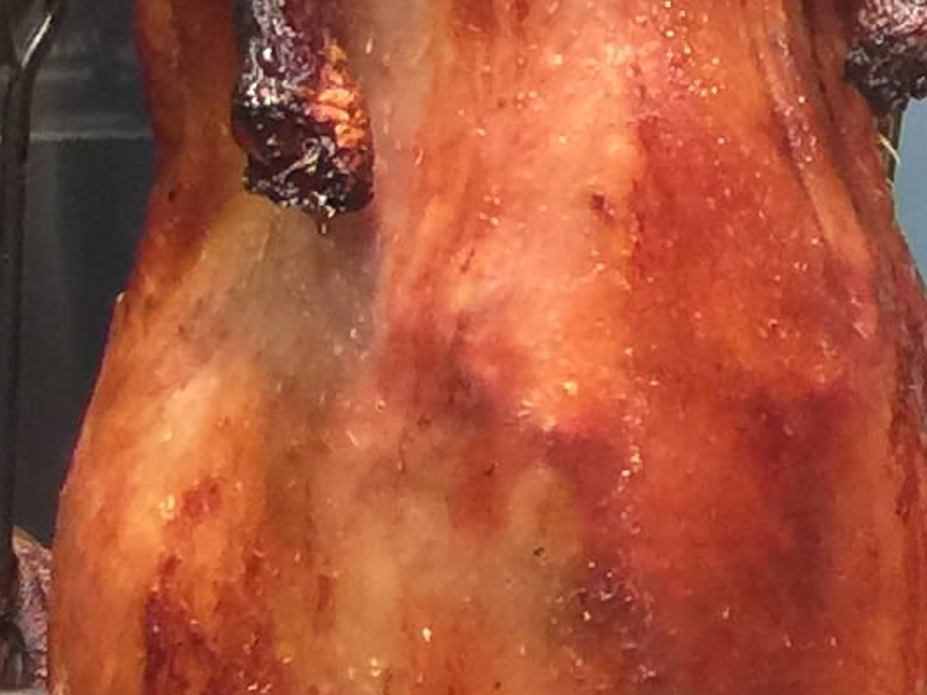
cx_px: 1675
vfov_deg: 8.3
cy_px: 401
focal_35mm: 178
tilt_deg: -9.2
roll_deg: -2.3
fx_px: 4767
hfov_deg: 10.4
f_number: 2.2
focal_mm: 4.15
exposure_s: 1/30
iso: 50
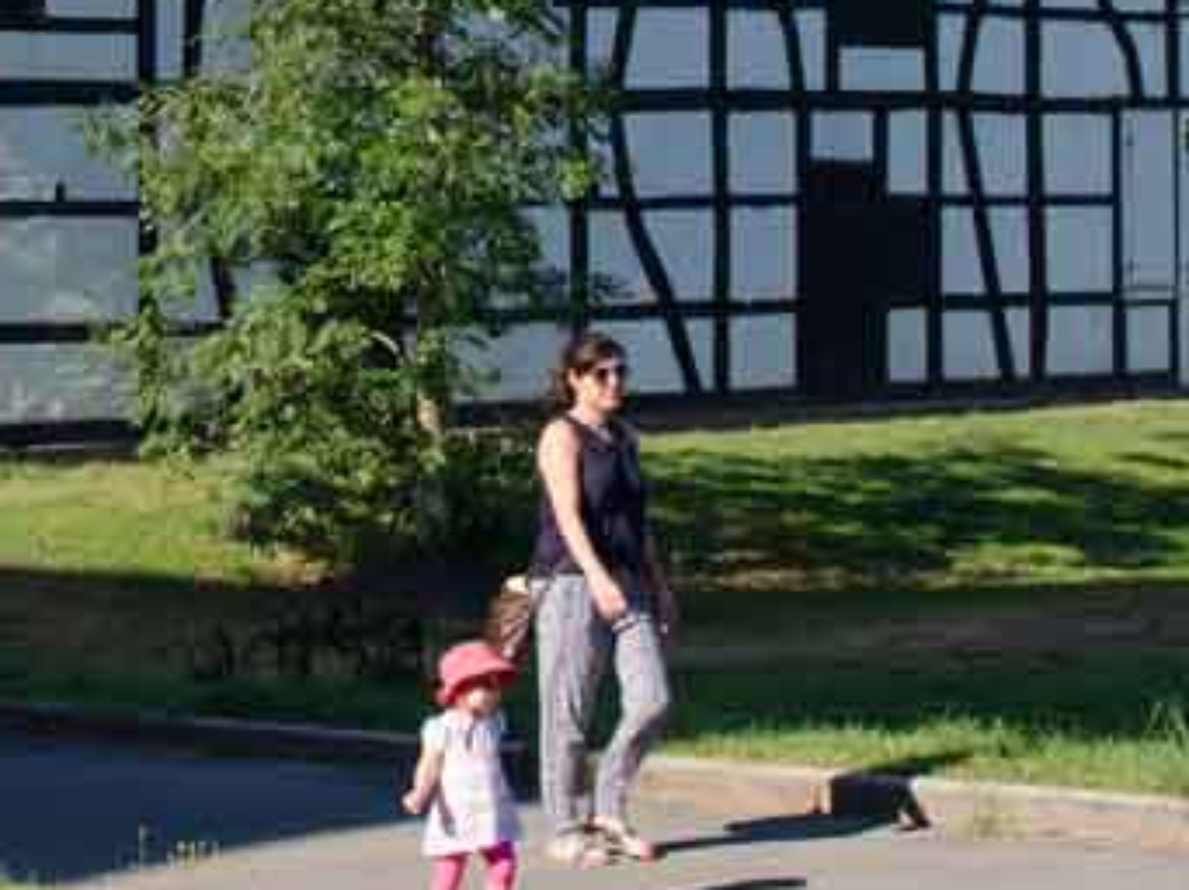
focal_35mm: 147
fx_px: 5060
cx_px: 153
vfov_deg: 9.9
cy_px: -205
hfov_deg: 13.3
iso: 100
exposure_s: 1/200
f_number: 7.1
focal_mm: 35
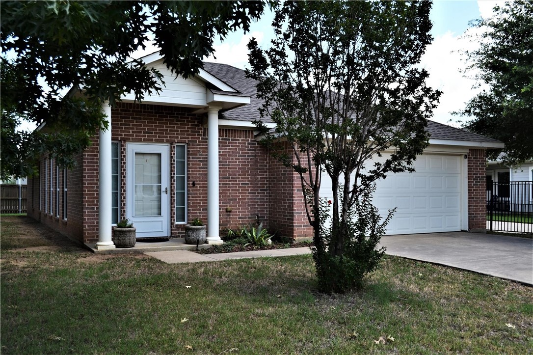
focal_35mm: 36
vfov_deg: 36.8
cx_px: 266
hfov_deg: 53.2
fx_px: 533
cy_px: 178
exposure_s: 1/200
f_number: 7.1
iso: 100
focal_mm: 24
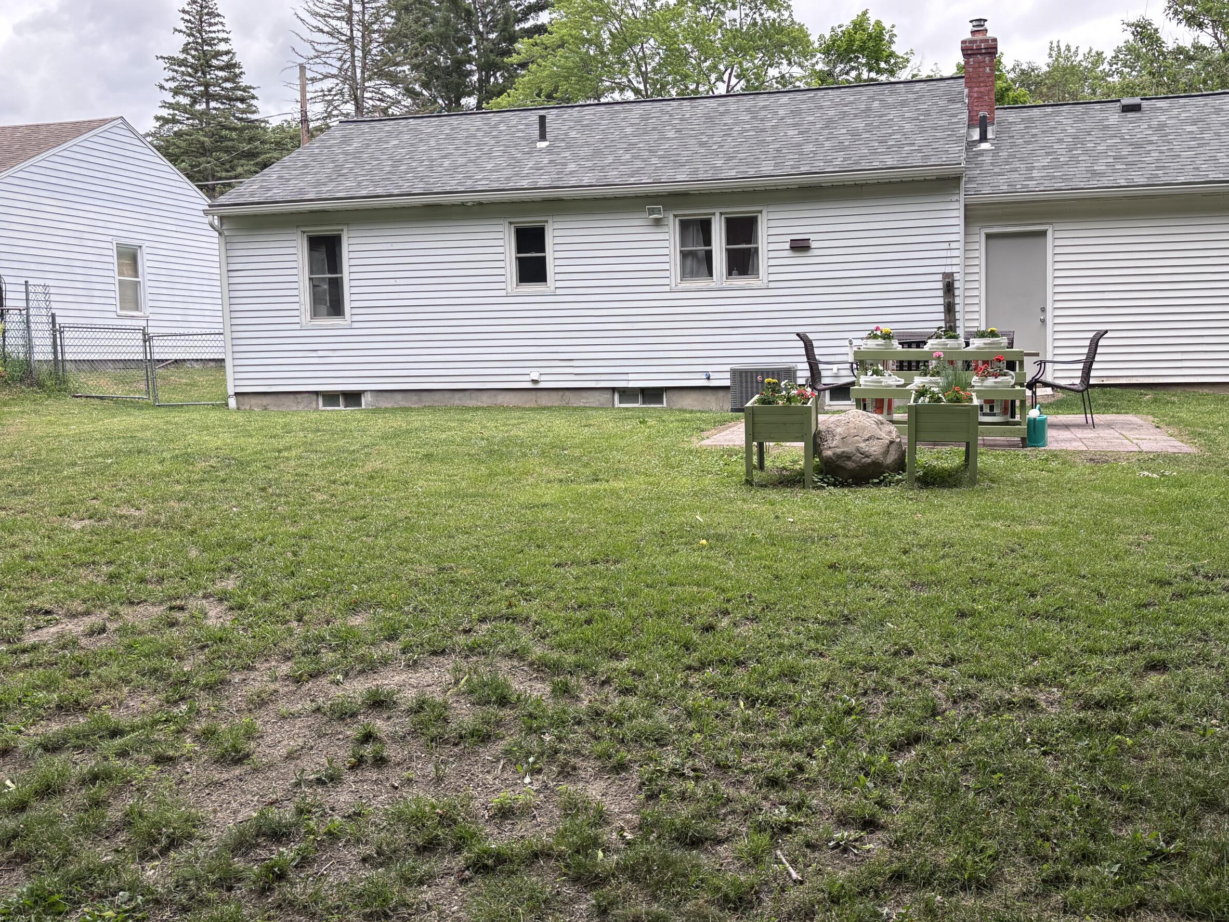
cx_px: 734
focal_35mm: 33
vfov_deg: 42.9
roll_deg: +1.5
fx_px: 1172
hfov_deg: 55.0
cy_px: 436
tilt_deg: -4.3
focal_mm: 5.96
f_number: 1.6
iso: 50
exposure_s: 1/353
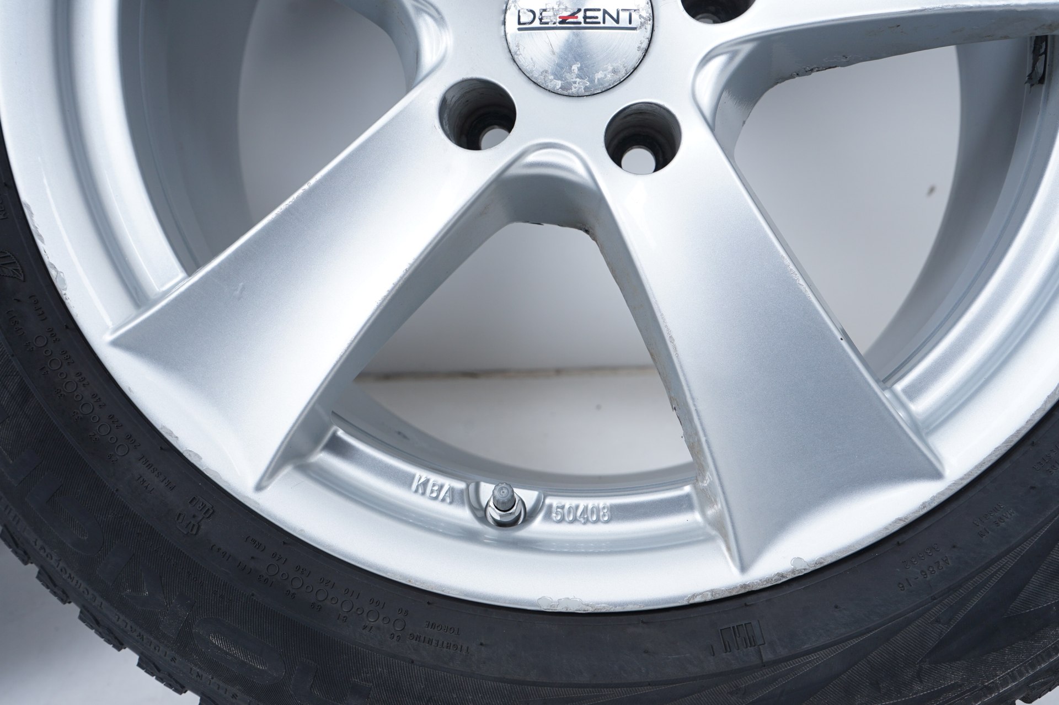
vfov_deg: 38.8
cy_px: 352
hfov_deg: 55.8
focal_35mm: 34
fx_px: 999
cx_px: 530
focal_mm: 34
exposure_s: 1/100
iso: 250
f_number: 7.1
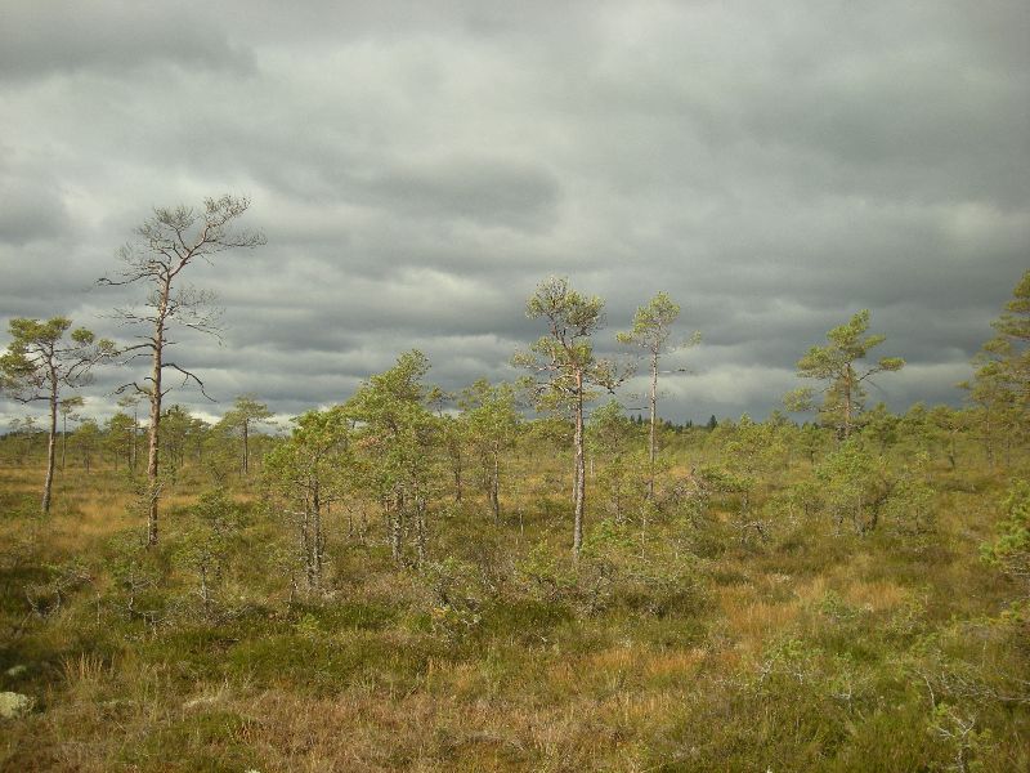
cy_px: 386
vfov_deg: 40.7
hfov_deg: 52.6
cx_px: 515
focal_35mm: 35
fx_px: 1041
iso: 64
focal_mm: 5.7
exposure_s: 1/207
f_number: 5.7
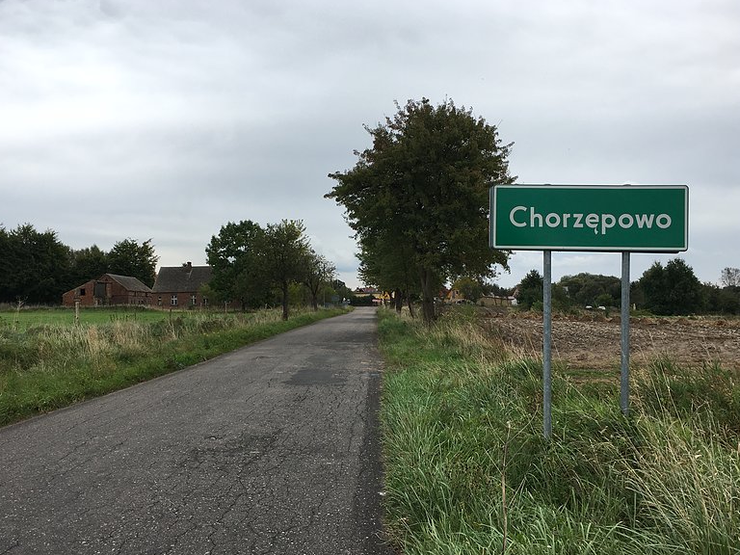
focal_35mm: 34
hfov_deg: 53.9
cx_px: 349
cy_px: 289
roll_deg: +1.1
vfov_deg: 41.8
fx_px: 727
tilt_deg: +1.2
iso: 25
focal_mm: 4.15
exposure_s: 1/425
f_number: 2.2
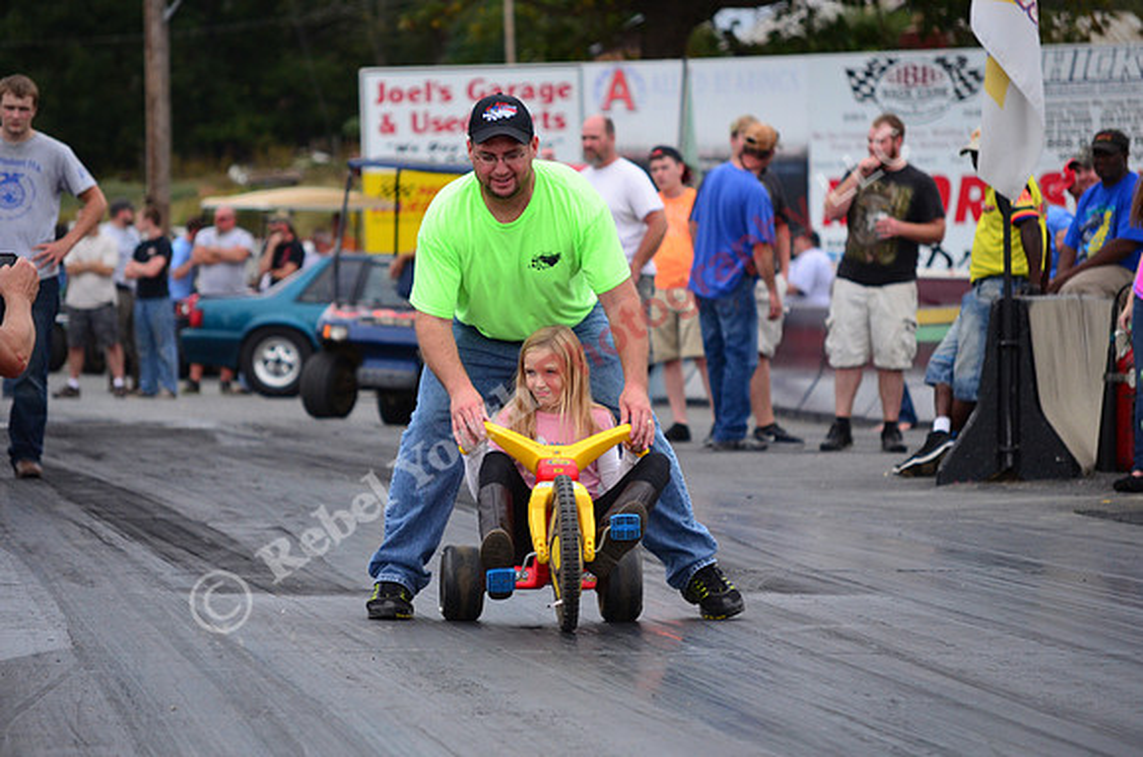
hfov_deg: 8.6
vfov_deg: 5.7
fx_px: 7603
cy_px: 378
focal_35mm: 240
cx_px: 572
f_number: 5.6
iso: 1000
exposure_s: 1/2000
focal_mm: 160
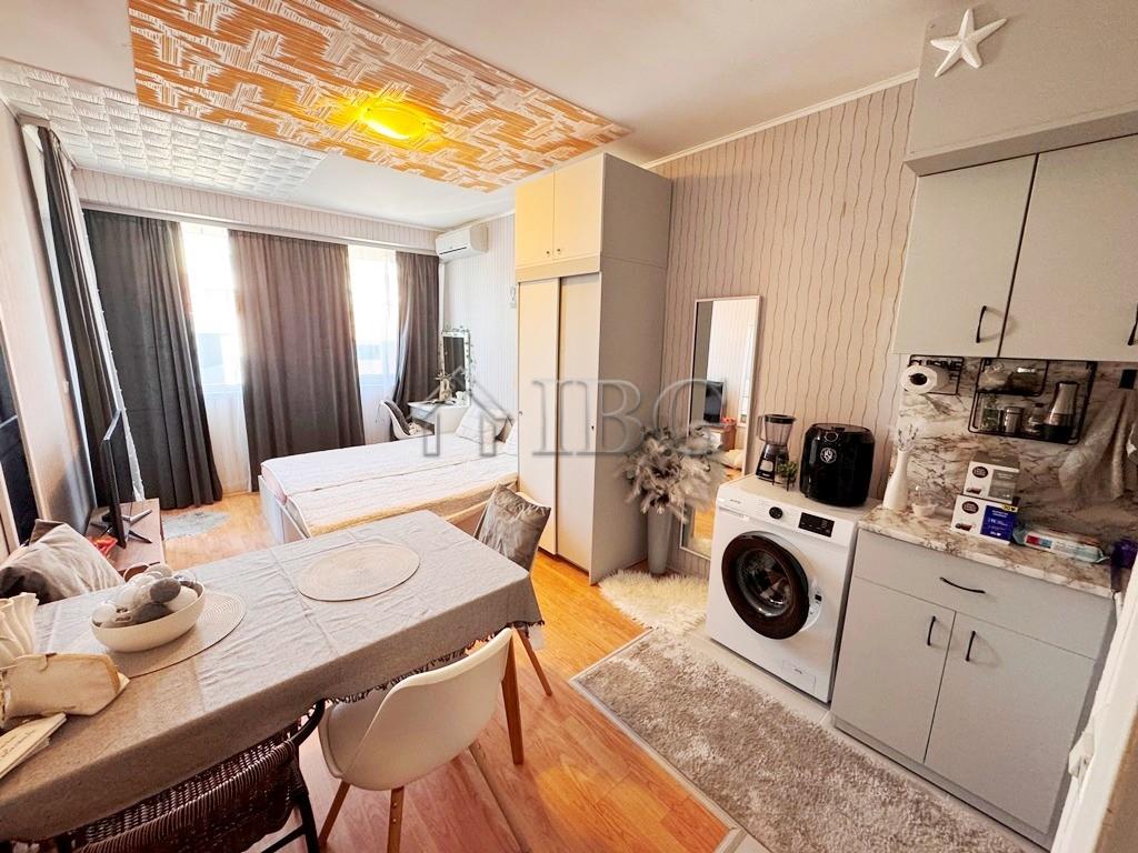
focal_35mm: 14
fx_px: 460
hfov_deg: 102.1
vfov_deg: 85.7
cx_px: 569
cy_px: 426
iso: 200
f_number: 2.2
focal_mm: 2.22
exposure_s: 1/50
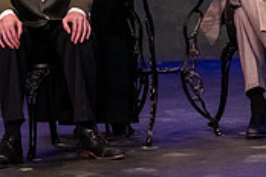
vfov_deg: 2.9
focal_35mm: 466
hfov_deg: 4.4
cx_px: 99
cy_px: -94
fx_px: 3443
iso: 4000
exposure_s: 1/320
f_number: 3.2
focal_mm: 140
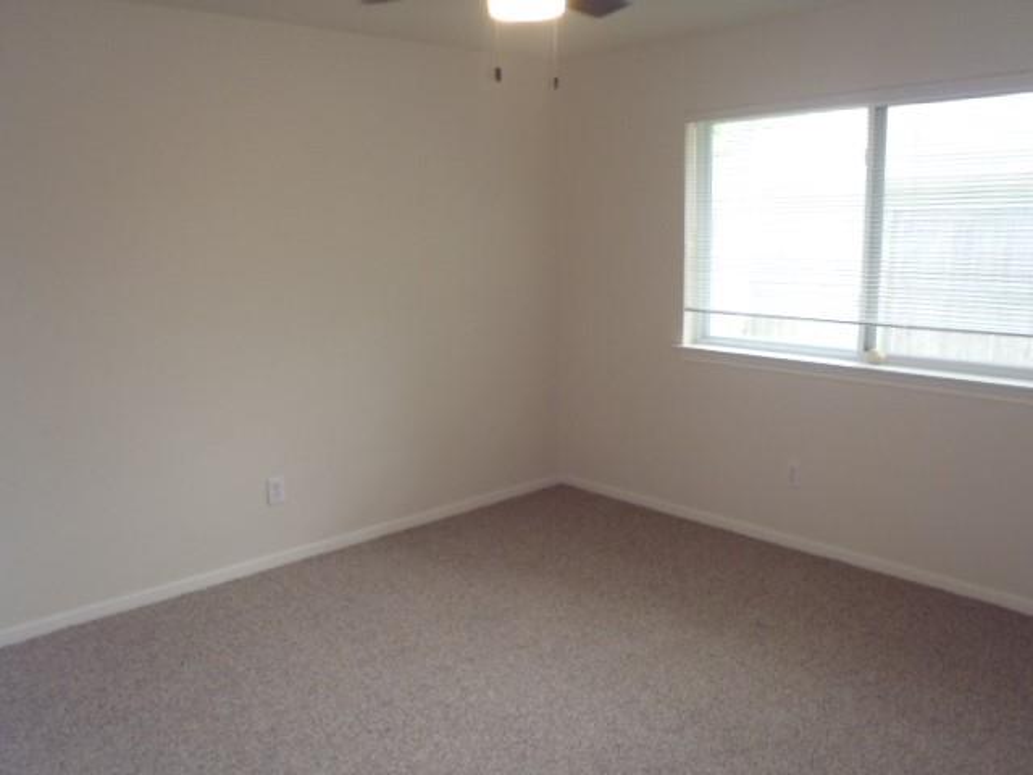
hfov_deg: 63.4
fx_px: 836
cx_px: 516
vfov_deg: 49.7
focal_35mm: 28
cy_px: 388
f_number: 3.9
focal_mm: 5
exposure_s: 1/30
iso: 250
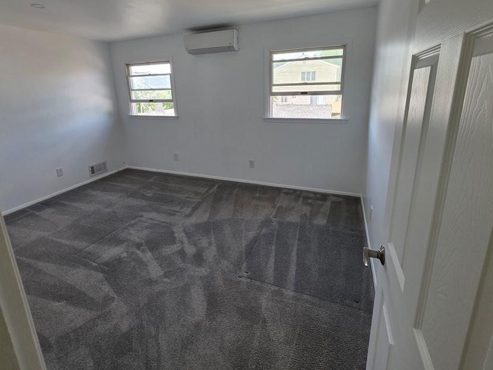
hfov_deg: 94.5
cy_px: 148
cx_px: 242
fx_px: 228
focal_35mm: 16
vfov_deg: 77.2
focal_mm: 2.2
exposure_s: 1/120
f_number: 1.9
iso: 64
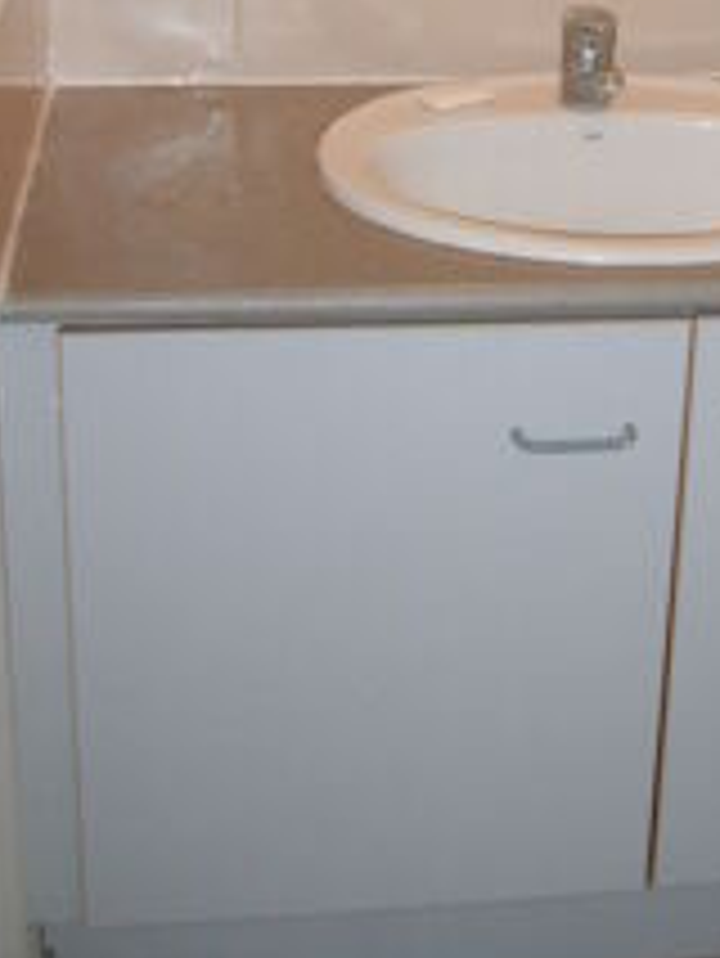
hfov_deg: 20.8
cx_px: 567
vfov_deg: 26.8
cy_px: 88
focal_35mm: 70
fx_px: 1939
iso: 100
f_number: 2.8
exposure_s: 1/45
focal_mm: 5.8
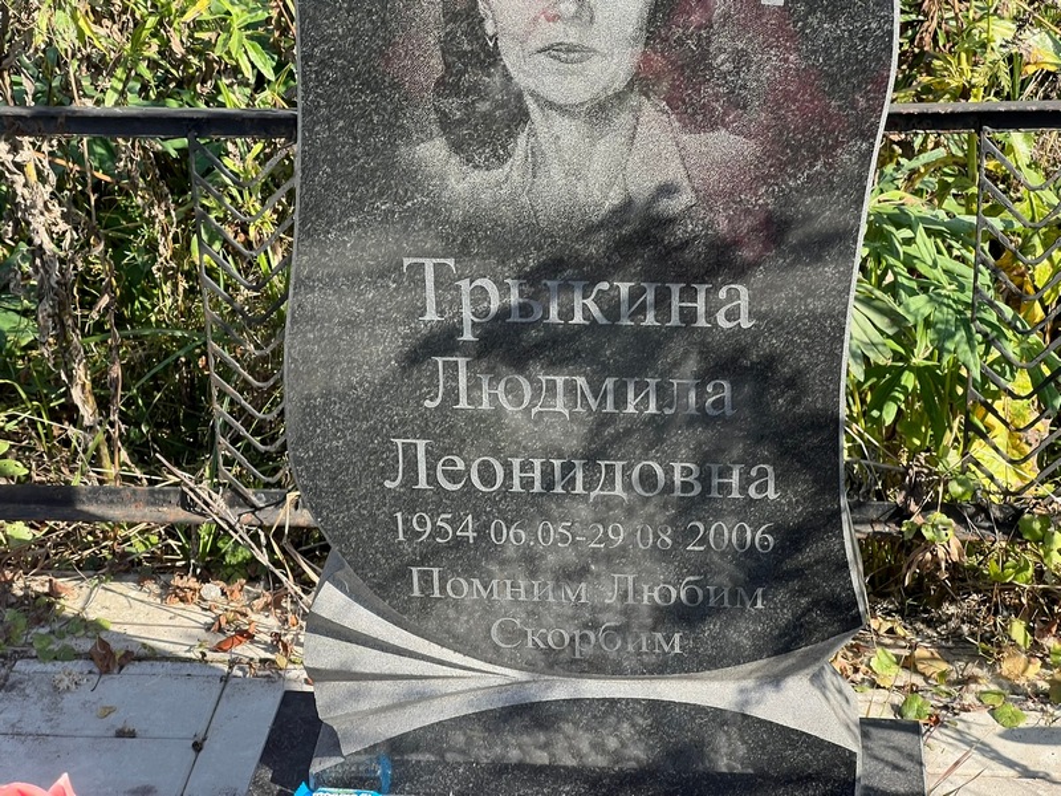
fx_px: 2360
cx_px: 530
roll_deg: -1.7
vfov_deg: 19.1
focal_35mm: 77
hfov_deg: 25.3
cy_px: 398
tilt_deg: -25.3
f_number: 2.8
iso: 32
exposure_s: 1/199
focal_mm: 9
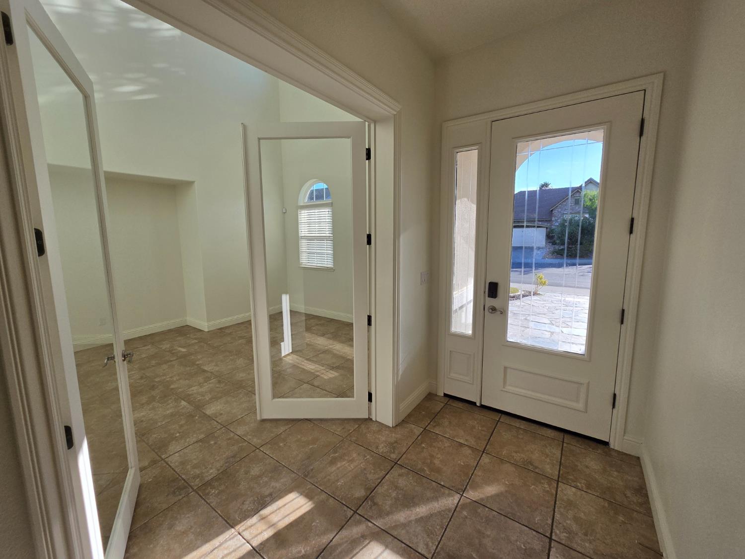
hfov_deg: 106.2
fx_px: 280
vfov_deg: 89.9
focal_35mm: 13
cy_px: 280
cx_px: 372
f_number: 2.2
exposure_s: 1/1538
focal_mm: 2.2
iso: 100
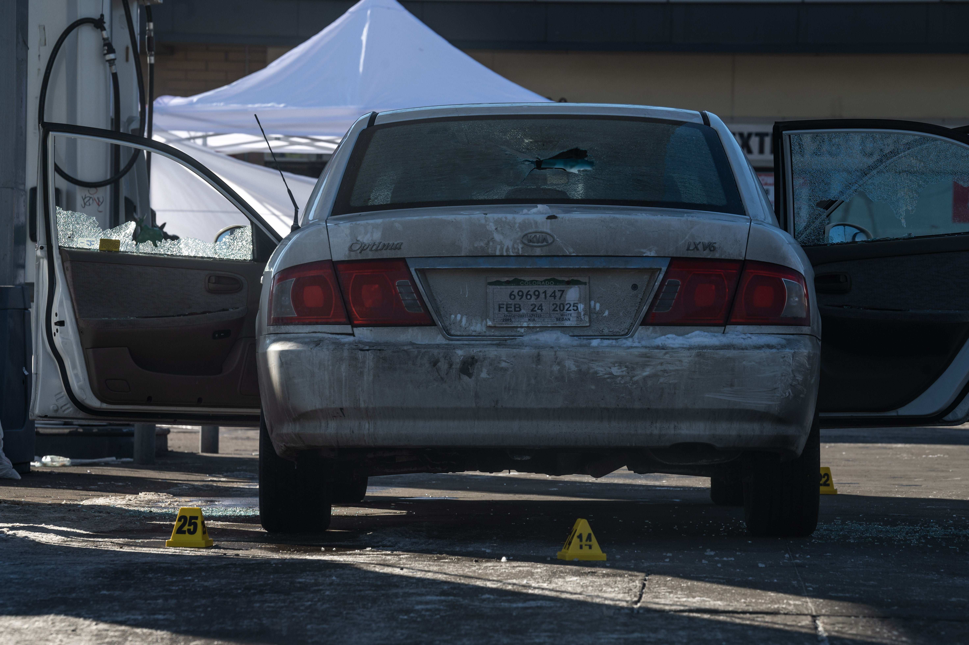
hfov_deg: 14.7
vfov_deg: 9.8
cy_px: 322
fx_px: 3766
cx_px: 484
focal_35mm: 140
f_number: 8
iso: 100
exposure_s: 1/750
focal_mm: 140
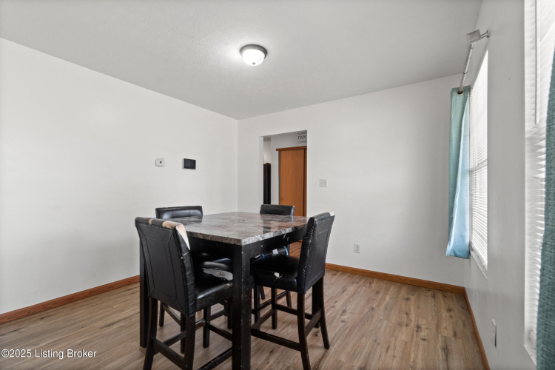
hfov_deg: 100.4
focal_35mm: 15
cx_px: 278
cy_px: 185
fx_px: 231
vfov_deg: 77.3
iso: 400
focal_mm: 10
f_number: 10
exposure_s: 1/1.67
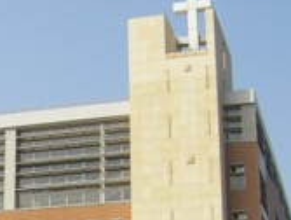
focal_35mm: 109
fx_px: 918
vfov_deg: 13.4
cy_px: 243
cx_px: 77
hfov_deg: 17.9
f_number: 7
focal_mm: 6.3
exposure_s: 1/200
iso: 64
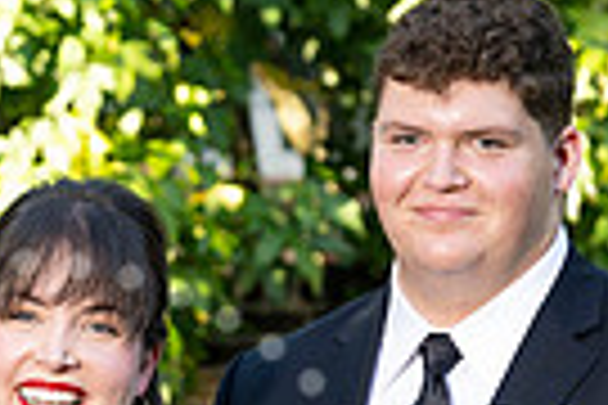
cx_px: 18
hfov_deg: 5.6
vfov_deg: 3.7
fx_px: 6181
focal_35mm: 366
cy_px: 673
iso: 400
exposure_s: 1/200
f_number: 4.5
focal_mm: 85
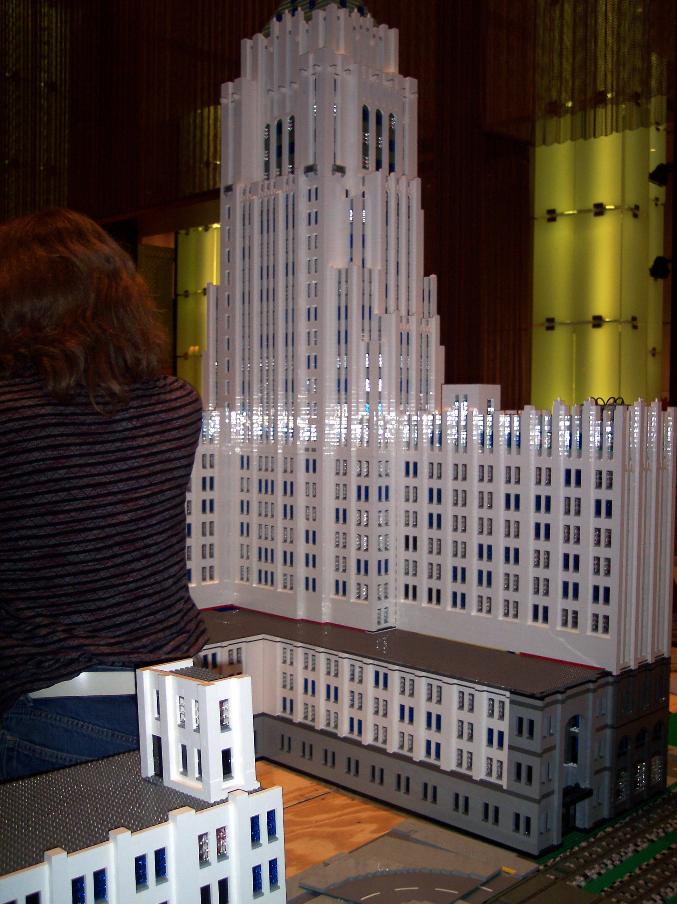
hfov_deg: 37.7
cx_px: 338
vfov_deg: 49.0
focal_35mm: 38
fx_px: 992
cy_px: 452
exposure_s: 1/30
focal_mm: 8
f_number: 2.8
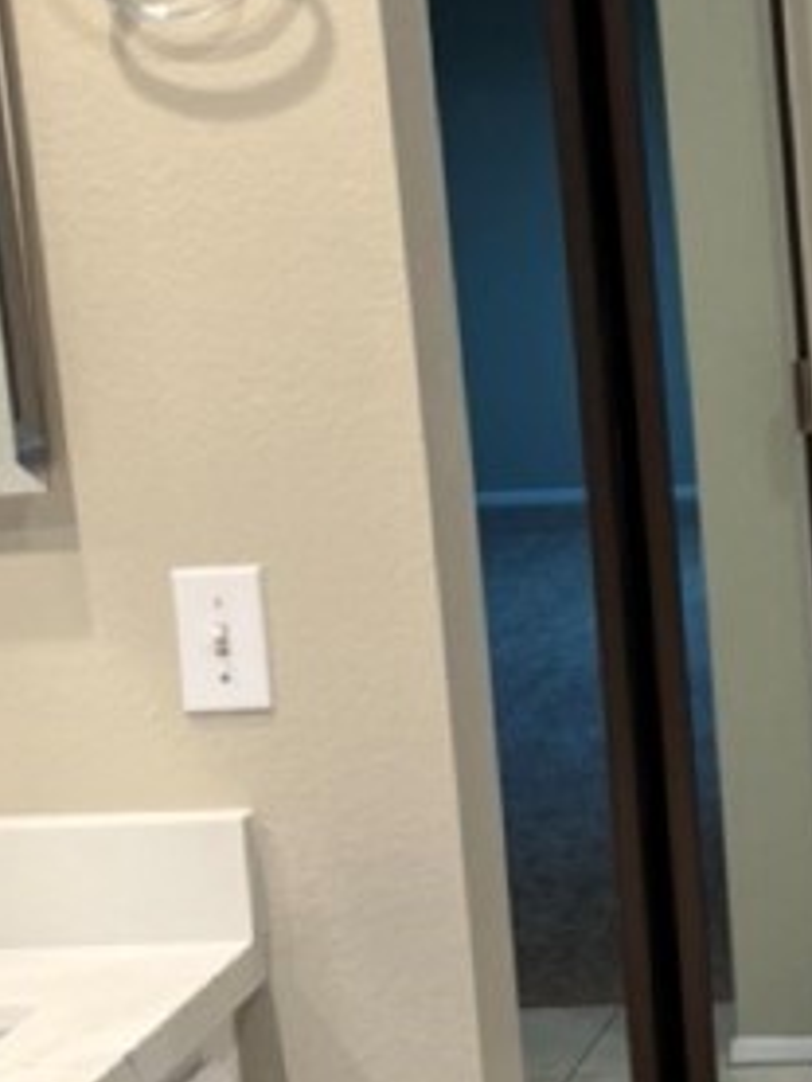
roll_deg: +2.5
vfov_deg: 20.4
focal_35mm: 96
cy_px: 461
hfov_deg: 14.3
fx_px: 3000
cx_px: 1269
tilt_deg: -8.9
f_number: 1.6
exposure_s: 1/120
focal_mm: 5.1
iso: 100
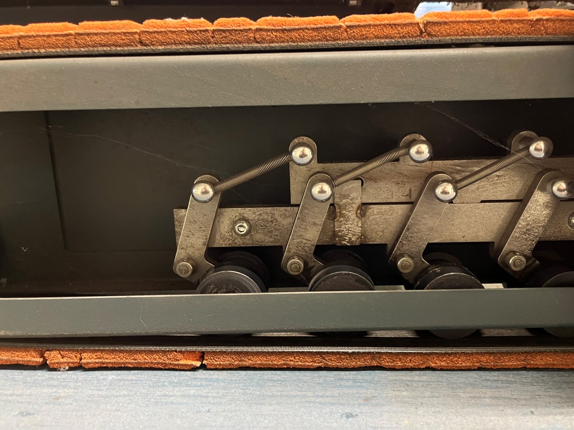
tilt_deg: -24.4
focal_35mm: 29
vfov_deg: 48.2
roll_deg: +0.1
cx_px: 310
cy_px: 214
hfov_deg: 61.6
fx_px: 481
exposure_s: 1/25
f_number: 1.6
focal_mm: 5.1
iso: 500
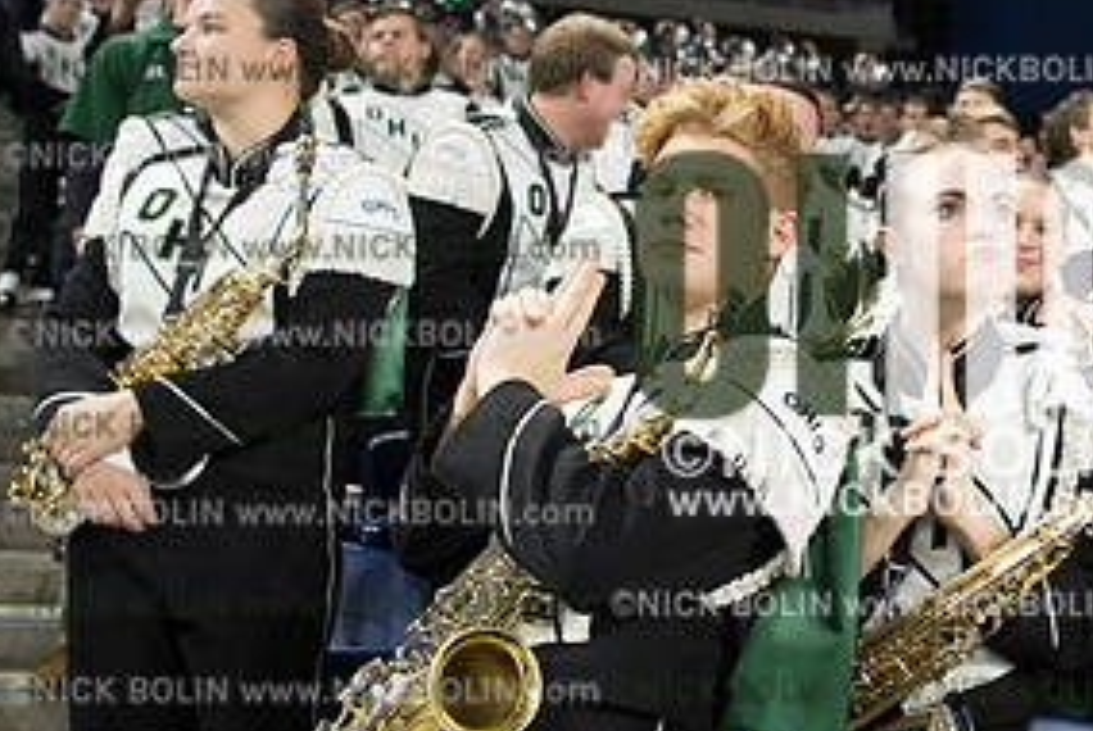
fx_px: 1489
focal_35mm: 49
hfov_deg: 38.5
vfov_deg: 27.6
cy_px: 337
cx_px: 904
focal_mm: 24
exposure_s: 1/320
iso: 1250
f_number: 2.8
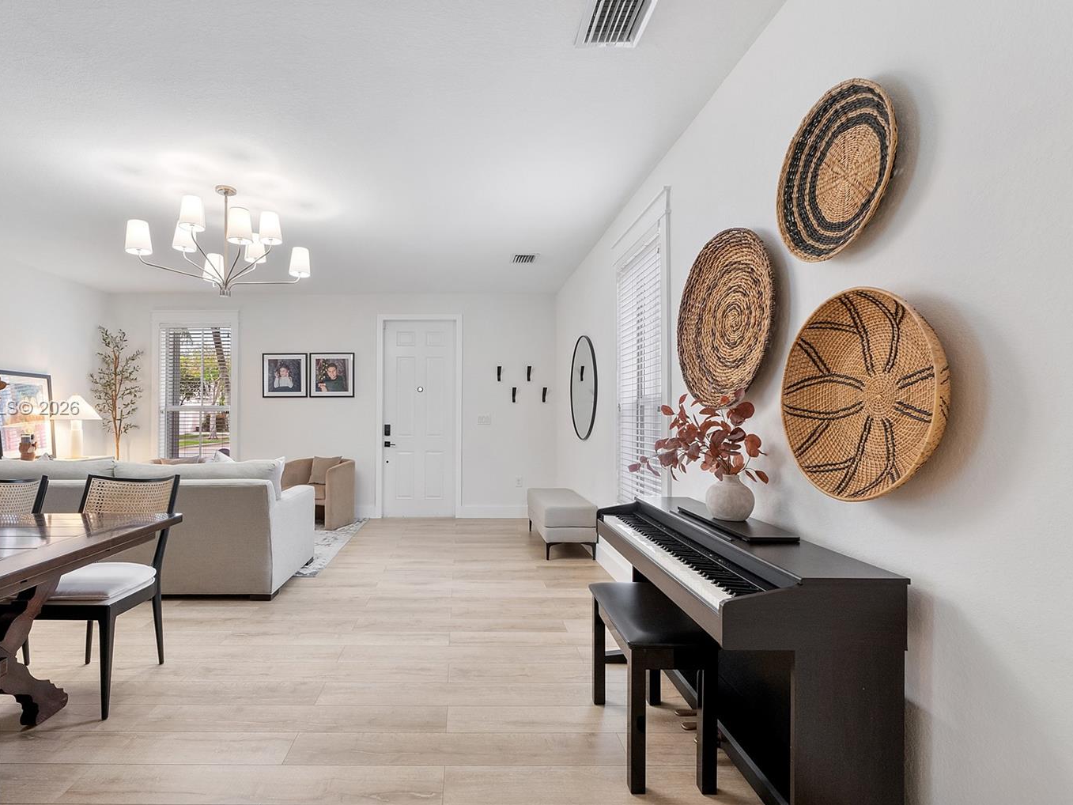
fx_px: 527
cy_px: 409
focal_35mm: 17
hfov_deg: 90.5
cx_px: 465
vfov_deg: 74.7
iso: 800
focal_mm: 10
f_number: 8
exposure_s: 1/20
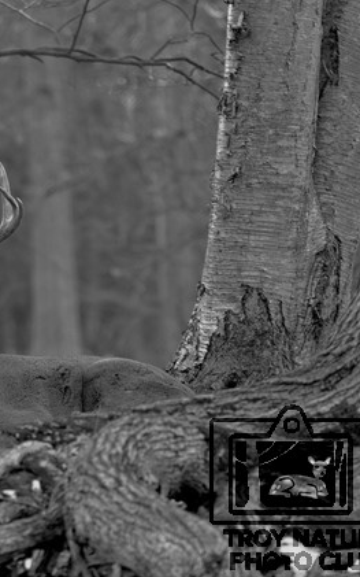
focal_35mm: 742
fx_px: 11652
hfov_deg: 1.8
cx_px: -31
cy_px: 288
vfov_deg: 2.8
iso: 400
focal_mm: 320
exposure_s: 1/30
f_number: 5.6
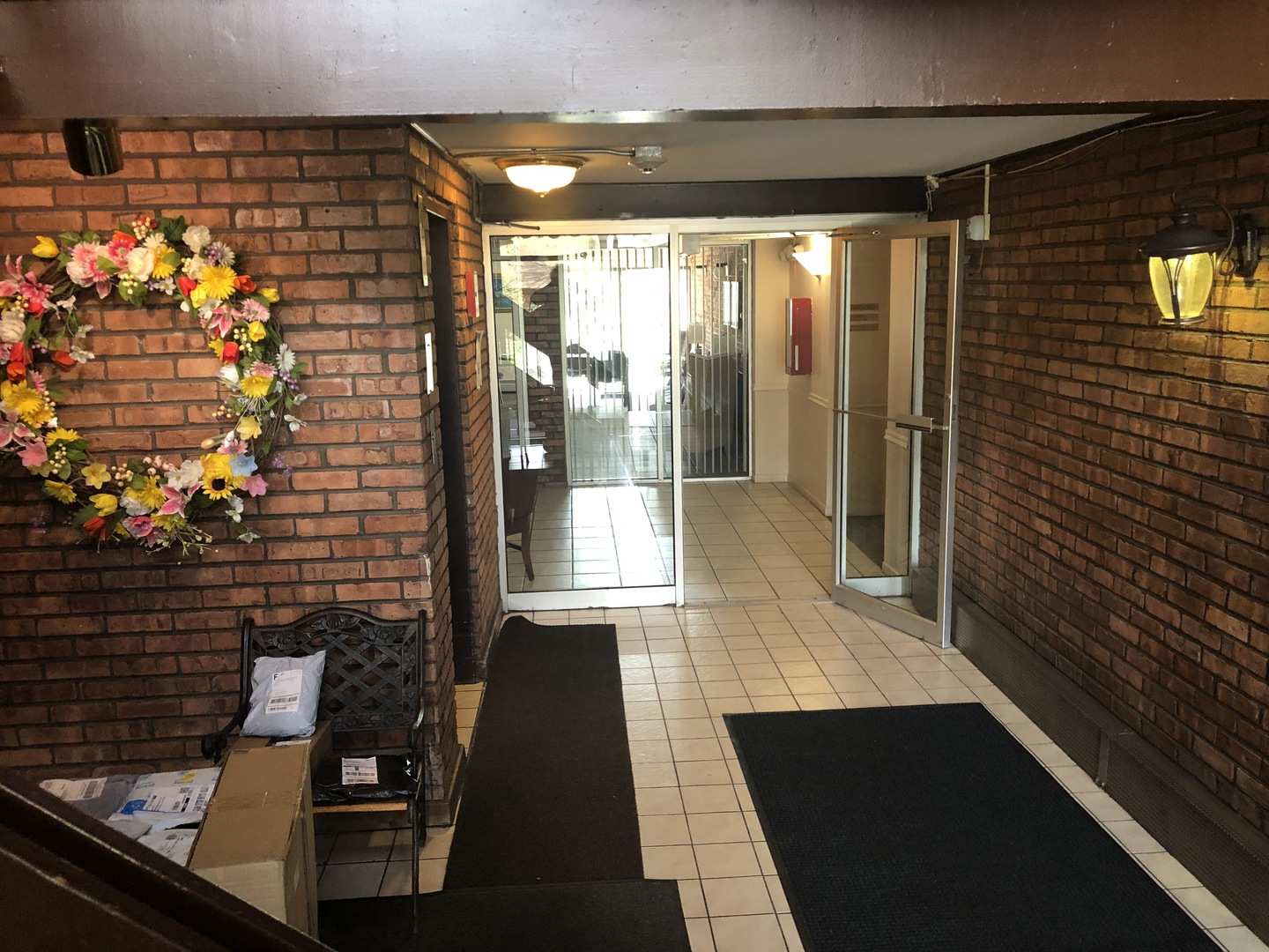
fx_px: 1026
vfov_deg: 49.7
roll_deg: +1.4
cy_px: 476
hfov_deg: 63.4
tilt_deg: -10.9
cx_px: 634
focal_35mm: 28
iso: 80
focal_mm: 3.99
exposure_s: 1/15
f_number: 1.8
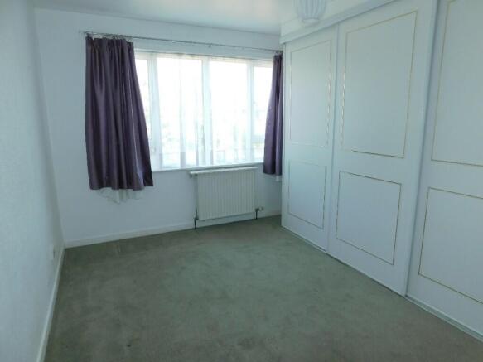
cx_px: 242
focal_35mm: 23
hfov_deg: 73.9
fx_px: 321
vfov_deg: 58.9
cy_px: 181
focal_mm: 4
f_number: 3
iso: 125
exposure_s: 1/80
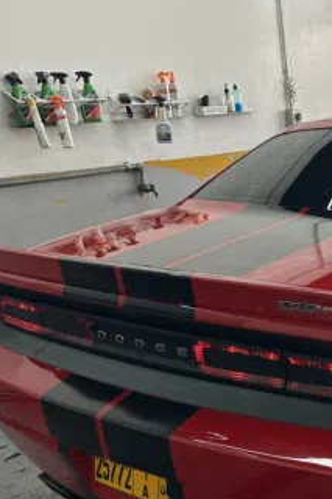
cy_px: 318
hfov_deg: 23.4
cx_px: 447
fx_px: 692
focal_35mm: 50
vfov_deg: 39.3
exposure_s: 1/258
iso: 80
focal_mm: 6.86
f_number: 1.78
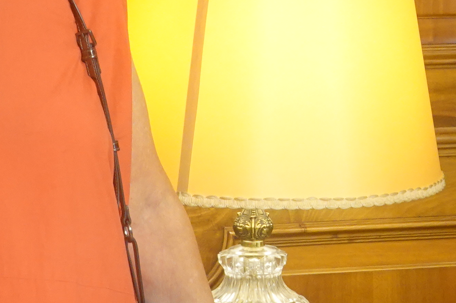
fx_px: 2507
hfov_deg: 10.3
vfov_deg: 6.9
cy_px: 101
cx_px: 440
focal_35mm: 198
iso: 800
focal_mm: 17.88
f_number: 4
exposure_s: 1/30
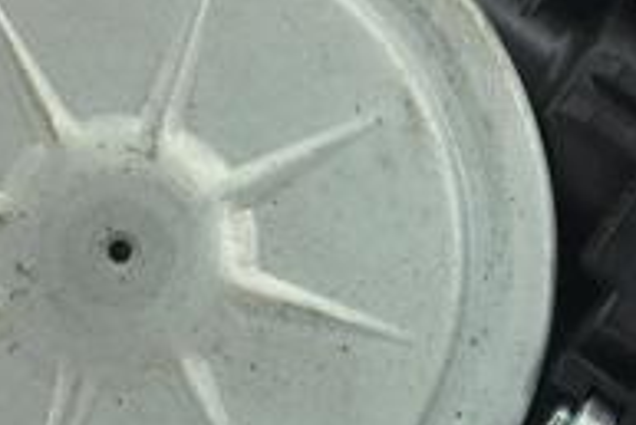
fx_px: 1768
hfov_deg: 20.3
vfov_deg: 13.7
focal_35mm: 100
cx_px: 461
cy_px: 254
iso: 32
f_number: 2.2
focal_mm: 4.15
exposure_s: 1/50
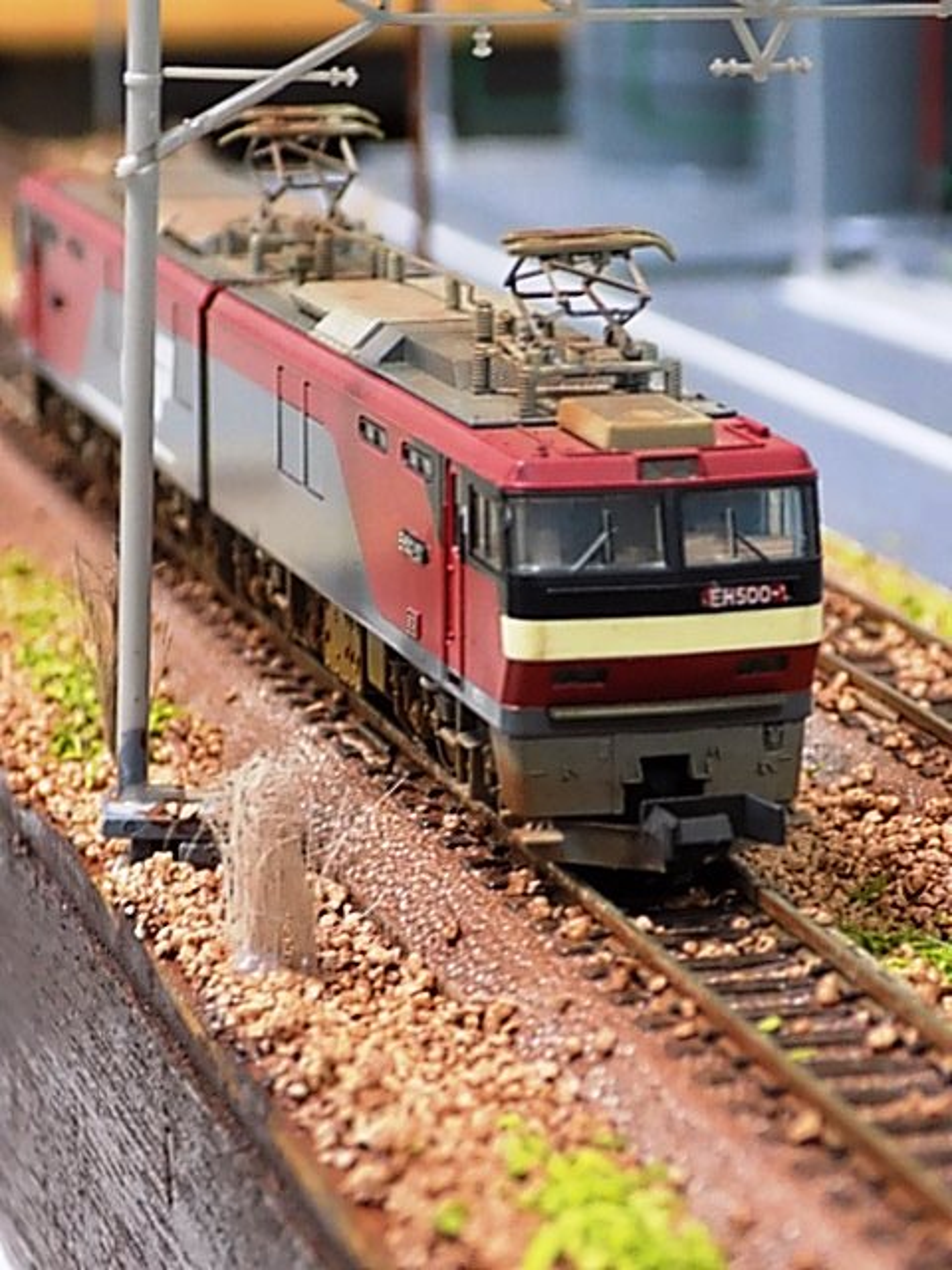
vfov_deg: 16.7
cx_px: 476
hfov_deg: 12.6
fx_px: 4327
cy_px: 635
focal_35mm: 118
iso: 400
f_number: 4.8
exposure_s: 1/6
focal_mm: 20.9
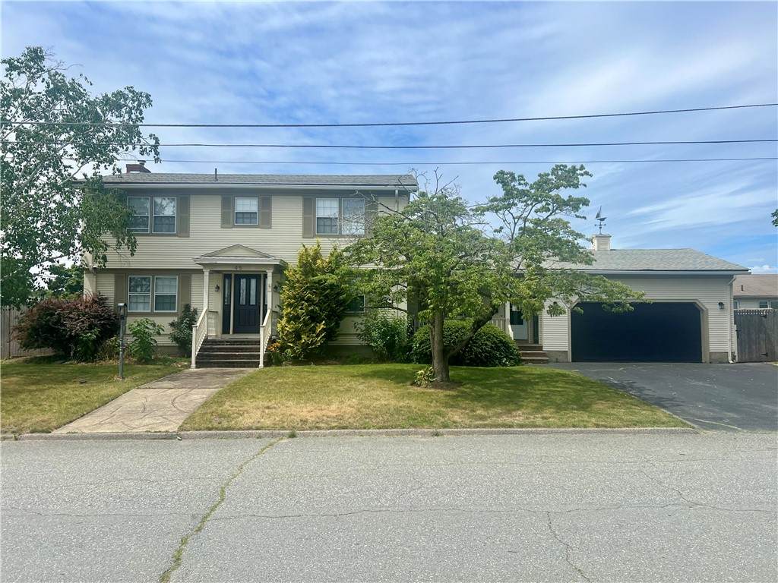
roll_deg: -0.3
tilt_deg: +4.5
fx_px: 584
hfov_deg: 67.3
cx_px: 389
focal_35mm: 26
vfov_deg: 53.1
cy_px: 292
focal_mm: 5.7
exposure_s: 1/5587
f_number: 1.5
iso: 50
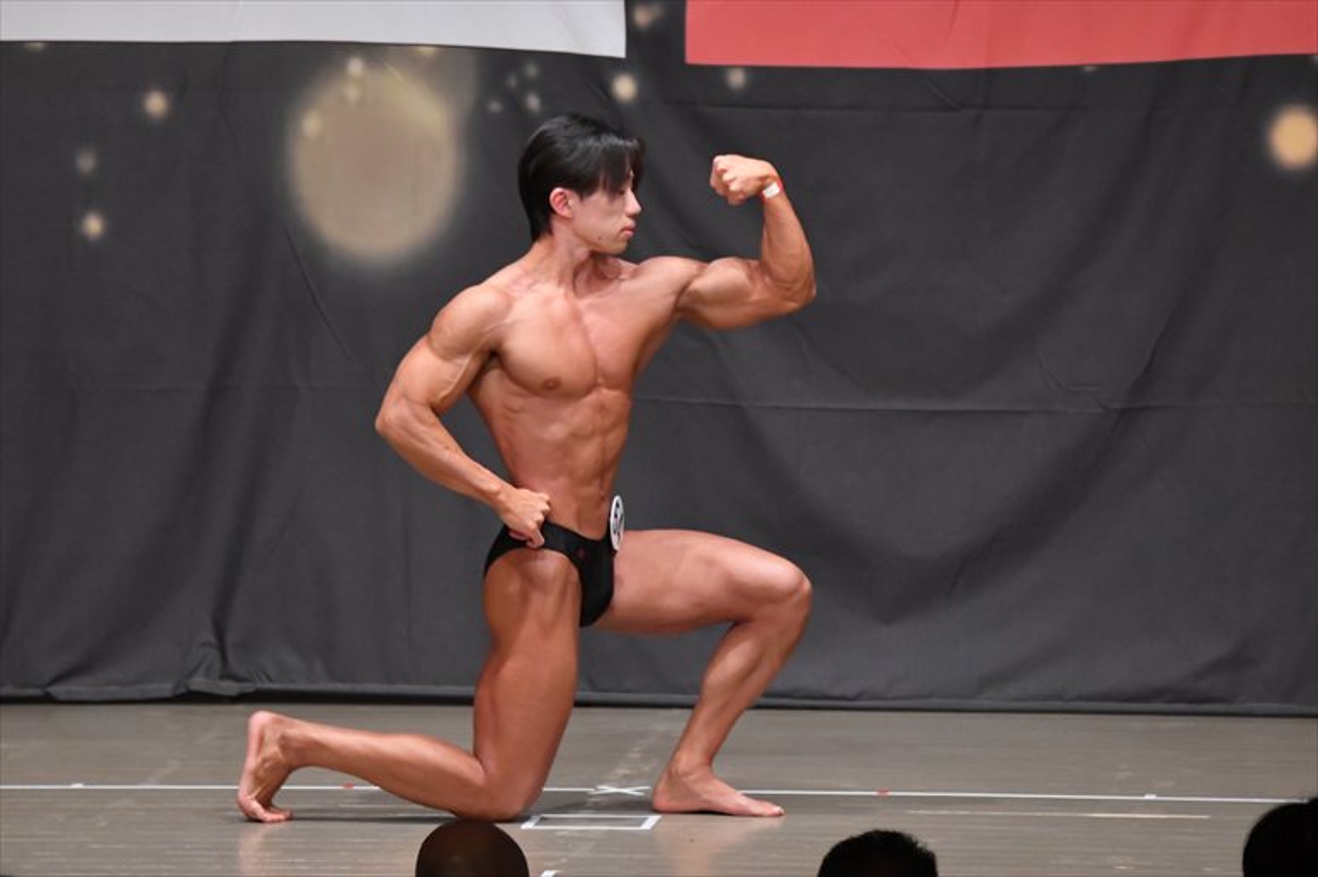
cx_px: 659
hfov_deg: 7.6
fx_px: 9880
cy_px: 438
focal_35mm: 270
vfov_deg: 5.1
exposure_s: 1/400
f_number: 5.6
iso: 6400
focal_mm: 180
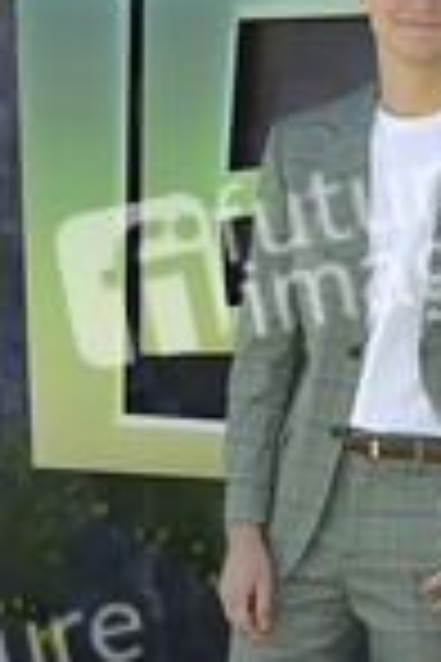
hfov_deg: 14.2
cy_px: 486
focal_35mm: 95
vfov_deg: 21.3
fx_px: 1745
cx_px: 421
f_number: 7.1
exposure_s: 1/250
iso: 125
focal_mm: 35
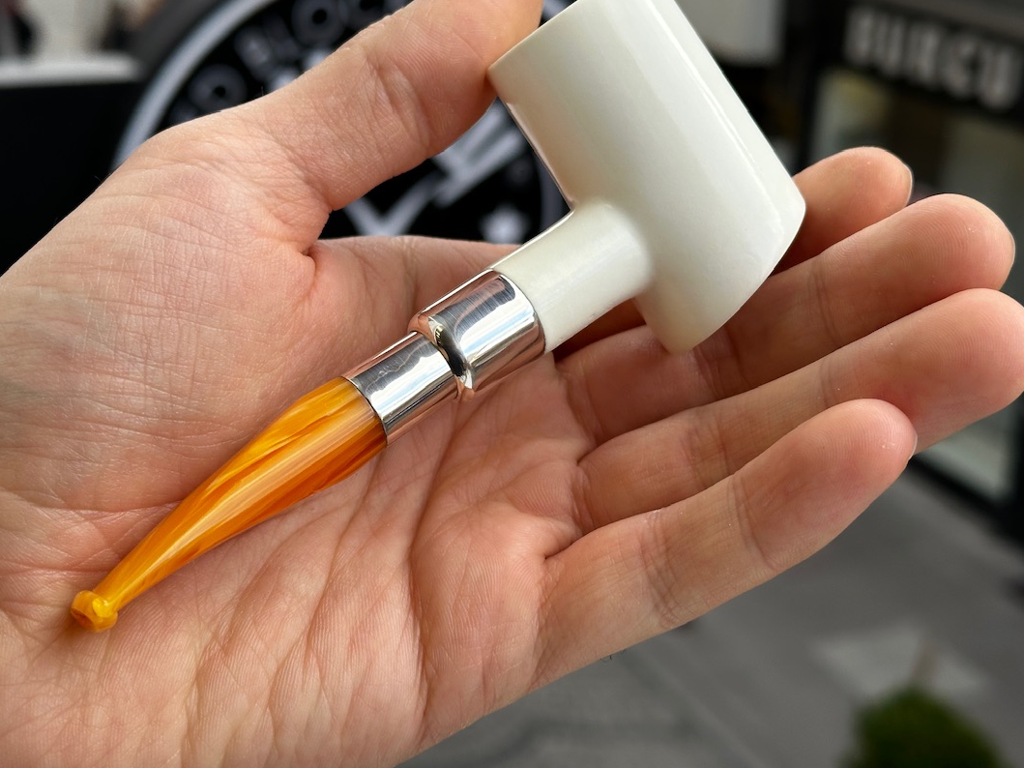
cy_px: 305
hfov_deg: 33.2
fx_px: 1716
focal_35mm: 58
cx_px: 430
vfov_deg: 25.2
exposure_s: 1/371
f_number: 1.78
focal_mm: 6.86
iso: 64
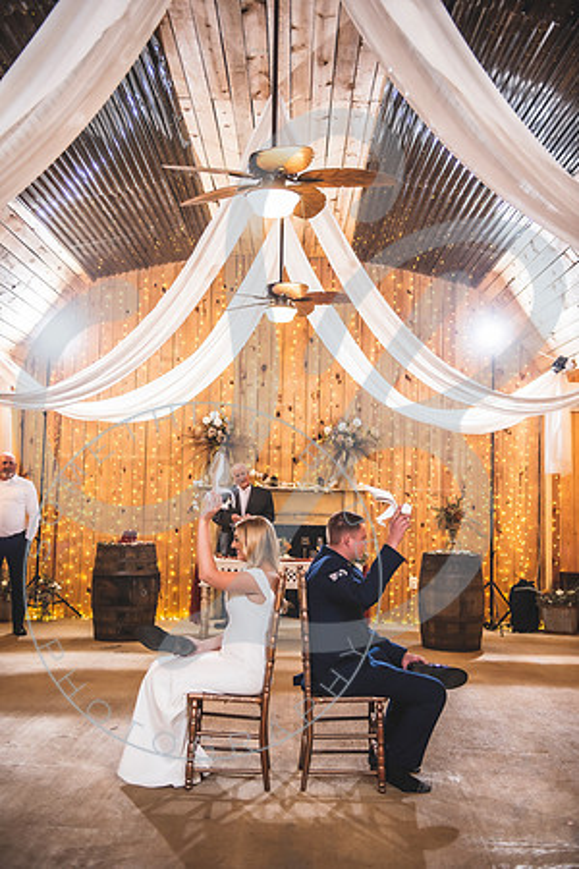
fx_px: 917
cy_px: 434
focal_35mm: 38
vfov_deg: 50.7
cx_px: 290
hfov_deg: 35.1
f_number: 2.8
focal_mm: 38
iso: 500
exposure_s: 1/125
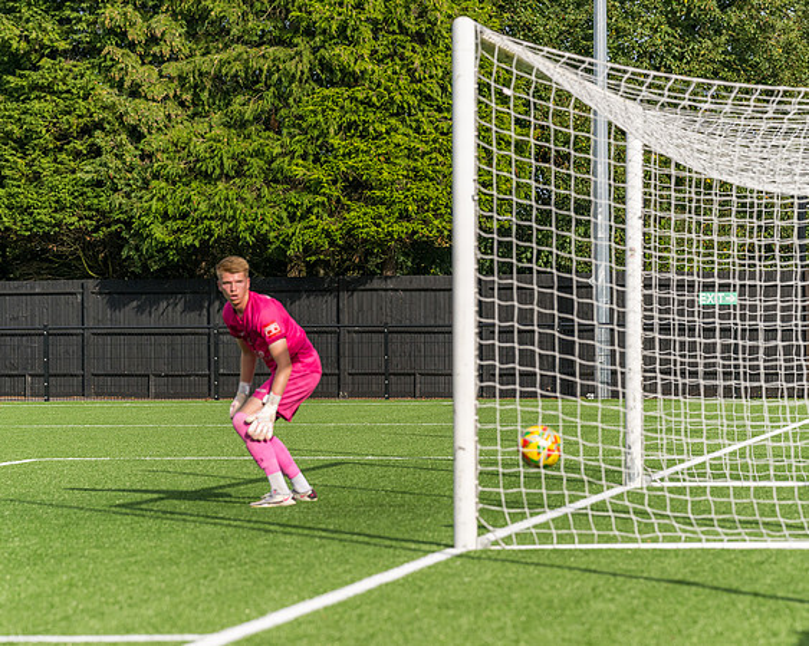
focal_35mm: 170
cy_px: 324
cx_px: 394
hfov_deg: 11.3
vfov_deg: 9.1
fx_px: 4081
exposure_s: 1/3200
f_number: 5
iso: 400
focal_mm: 135
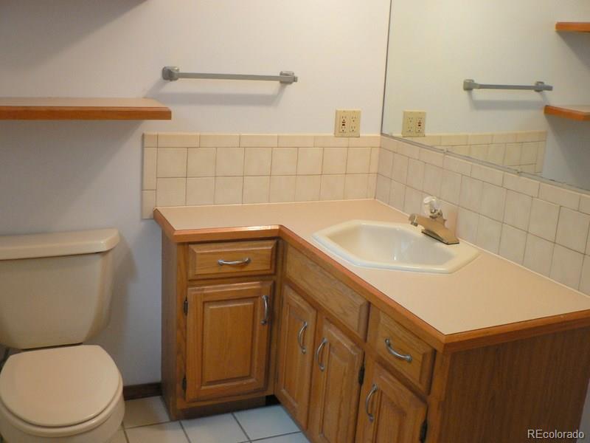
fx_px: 614
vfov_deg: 39.7
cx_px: 295
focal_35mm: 36
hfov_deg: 51.4
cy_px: 222
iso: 200
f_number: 2.8
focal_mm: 6
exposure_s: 1/30
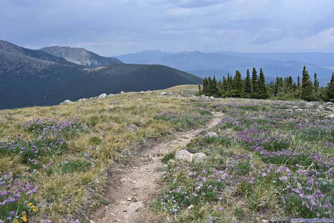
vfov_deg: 42.3
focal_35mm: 31
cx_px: 167
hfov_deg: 60.3
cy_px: 112
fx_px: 288
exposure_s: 1/640
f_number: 5.6
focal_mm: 31
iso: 64
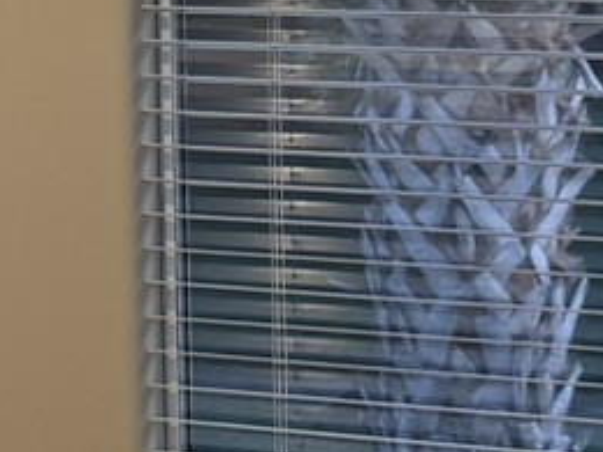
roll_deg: +2.1
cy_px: -148
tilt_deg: -2.3
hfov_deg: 9.3
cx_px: -898
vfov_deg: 7.8
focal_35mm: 189
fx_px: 3292
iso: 200
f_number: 1.78
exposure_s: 1/60
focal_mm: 6.76
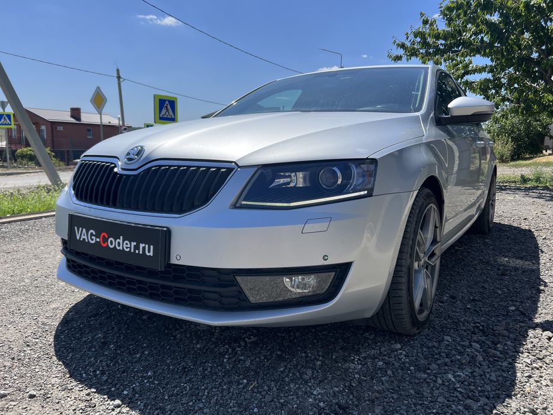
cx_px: 276
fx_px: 415
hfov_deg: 67.3
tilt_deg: -9.3
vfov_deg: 53.1
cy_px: 208
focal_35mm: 26
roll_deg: -1.7
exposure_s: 1/4630
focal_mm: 5.7
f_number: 1.5
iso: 50
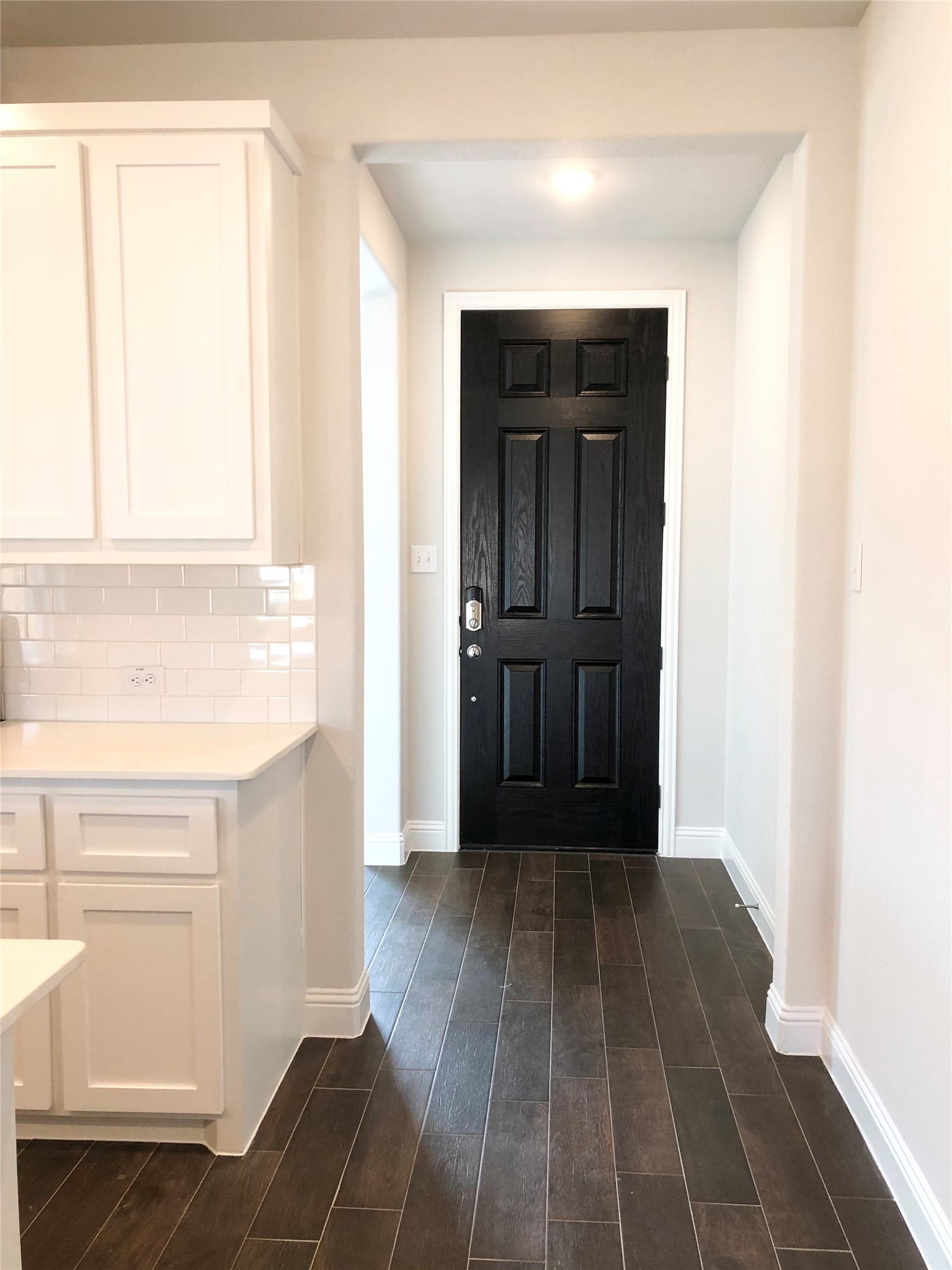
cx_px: 476
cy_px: 635
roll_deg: -1.4
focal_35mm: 28
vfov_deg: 63.4
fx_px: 1027
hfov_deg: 49.7
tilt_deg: -4.6
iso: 32
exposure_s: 1/30
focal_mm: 3.99
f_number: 1.8
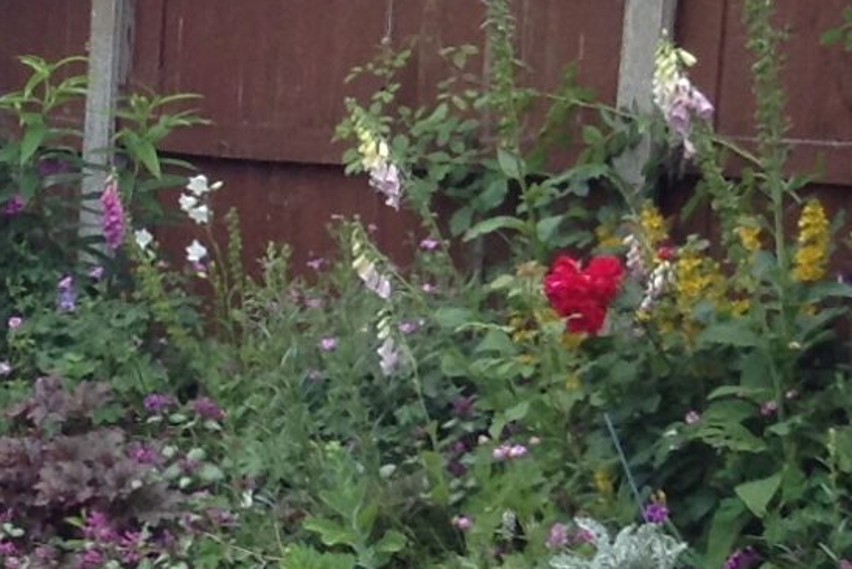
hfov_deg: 11.5
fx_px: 3788
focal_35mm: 160
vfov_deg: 8.5
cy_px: 550
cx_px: -852
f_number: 2.4
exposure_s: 1/123
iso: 25
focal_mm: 3.3
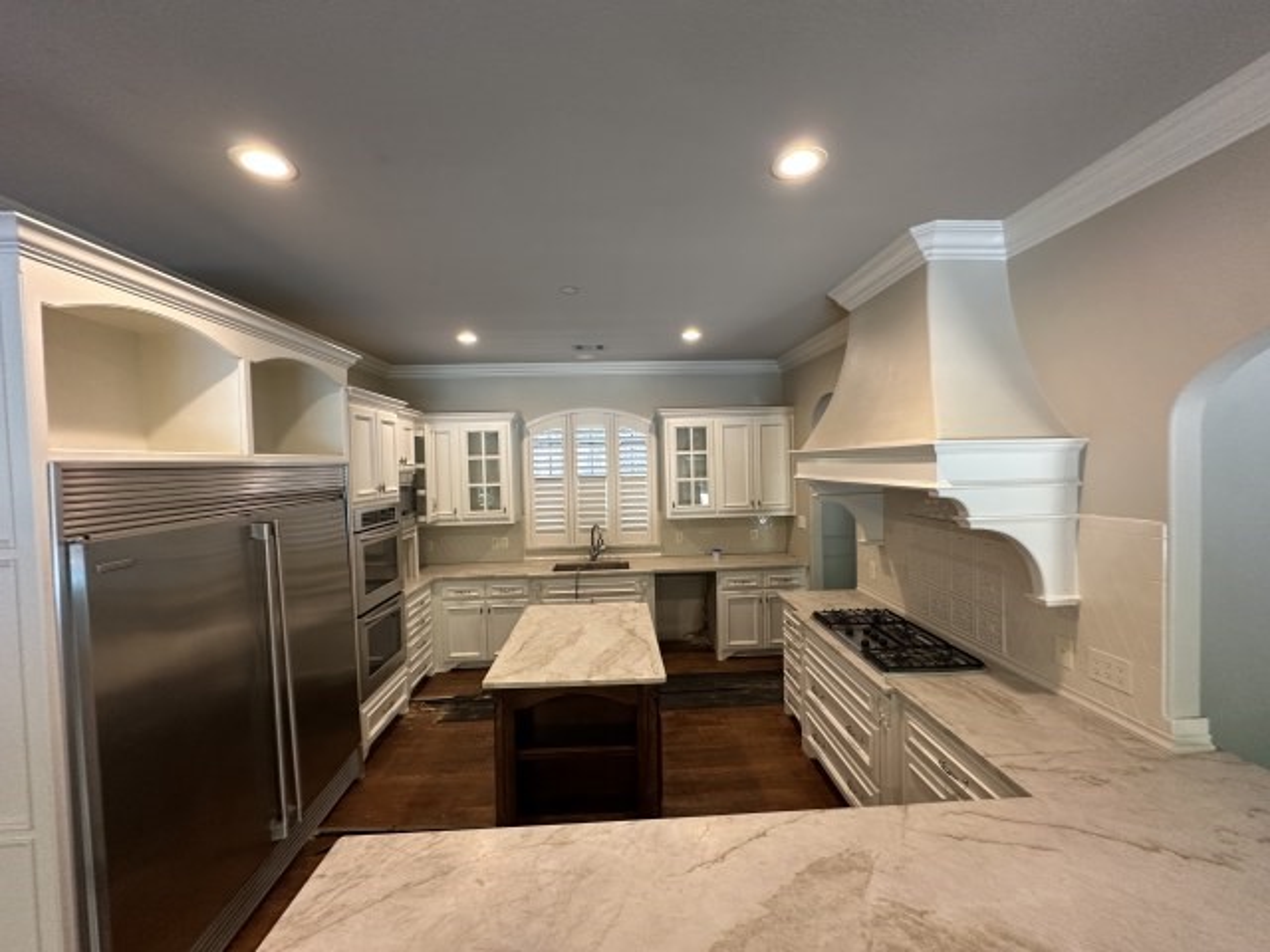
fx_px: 514
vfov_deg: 85.7
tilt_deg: +0.3
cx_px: 635
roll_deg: +1.6
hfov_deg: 102.1
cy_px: 476
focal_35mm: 14
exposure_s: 1/60
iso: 160
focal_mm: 2.22
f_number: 2.2
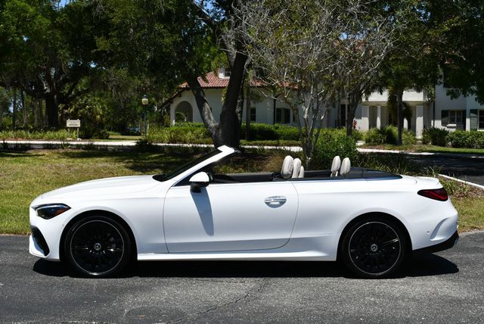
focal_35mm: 52
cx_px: 242
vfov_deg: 26.0
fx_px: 700
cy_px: 162
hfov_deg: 38.2
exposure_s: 1/320
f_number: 9
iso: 100
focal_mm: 26
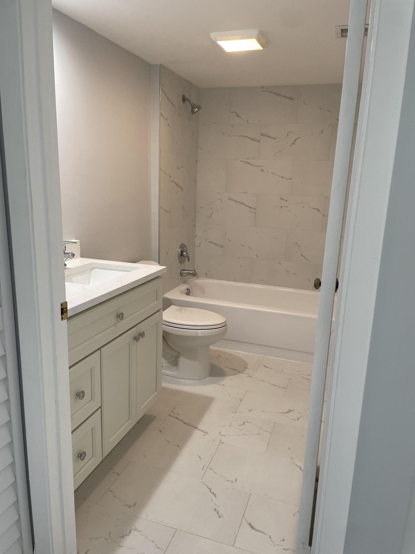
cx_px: 208
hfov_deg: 53.1
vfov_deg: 67.3
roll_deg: -0.7
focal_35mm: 26
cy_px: 277
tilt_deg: -13.2
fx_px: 416
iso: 100
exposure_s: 1/121
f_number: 1.6
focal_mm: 4.2
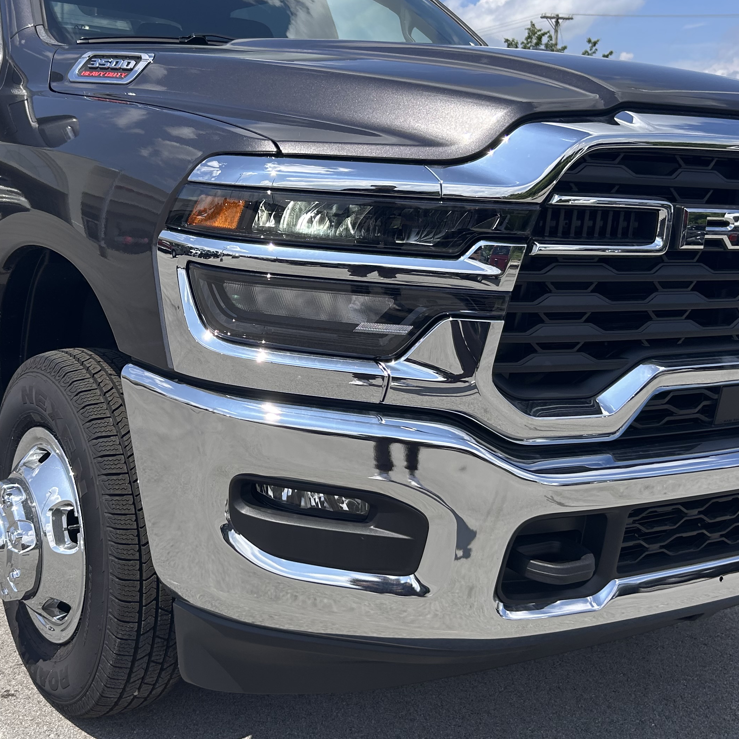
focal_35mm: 44
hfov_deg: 38.0
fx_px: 1063
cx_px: 260
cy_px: 360
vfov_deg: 38.3
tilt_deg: -9.8
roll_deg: +0.0
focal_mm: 5.7
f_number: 1.5
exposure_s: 1/3704
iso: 50
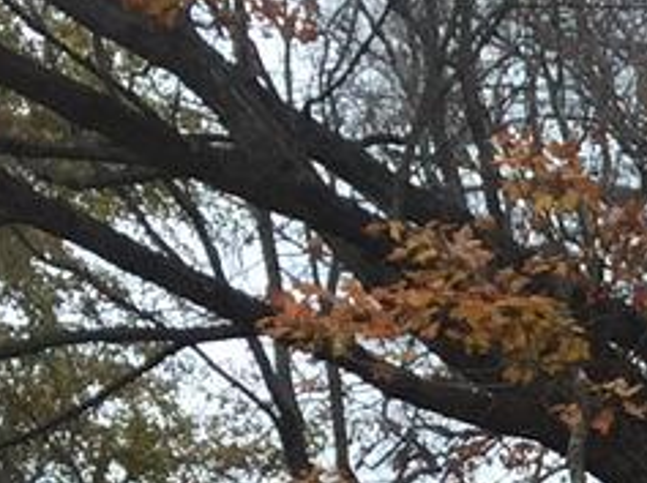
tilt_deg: +7.0
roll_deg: +1.2
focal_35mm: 200
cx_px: 1889
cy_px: 895
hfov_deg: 8.4
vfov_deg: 7.2
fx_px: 3732
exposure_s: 1/120
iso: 50
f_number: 2.2
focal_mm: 4.15
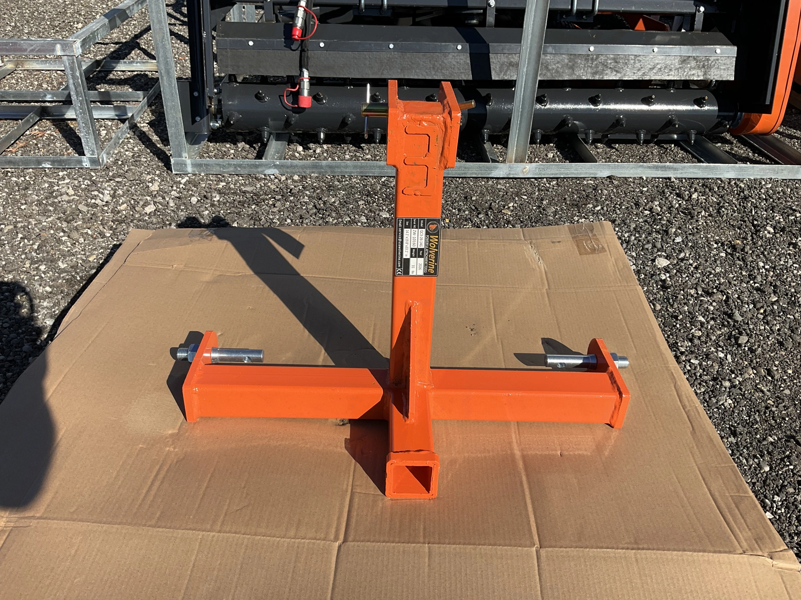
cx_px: 400
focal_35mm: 29
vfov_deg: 48.2
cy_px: 300
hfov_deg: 61.7
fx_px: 671
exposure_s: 1/1912
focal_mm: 3
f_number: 1.8
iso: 25
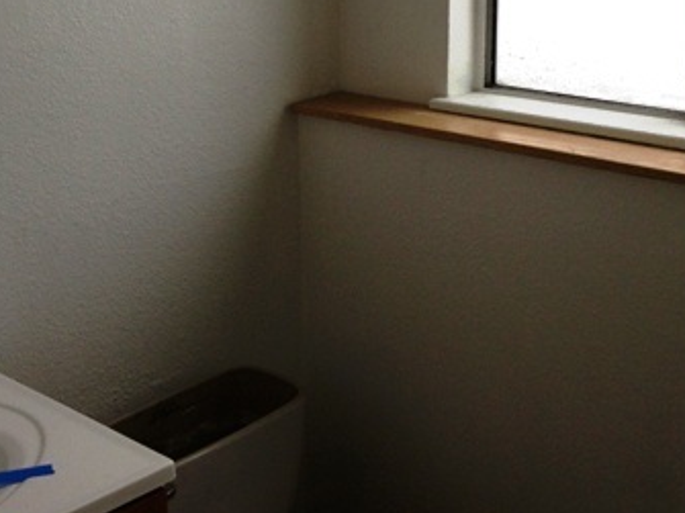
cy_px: 123
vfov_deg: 23.0
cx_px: 380
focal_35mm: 63
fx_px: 1246
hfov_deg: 30.7
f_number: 2.4
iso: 64
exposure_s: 1/60
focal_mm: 4.12
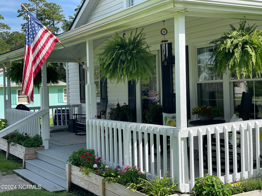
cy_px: 98
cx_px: 131
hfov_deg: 36.8
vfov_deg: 28.0
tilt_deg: -1.3
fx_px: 394
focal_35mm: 52
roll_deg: +2.2
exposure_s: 1/1410
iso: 32
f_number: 2
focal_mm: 6
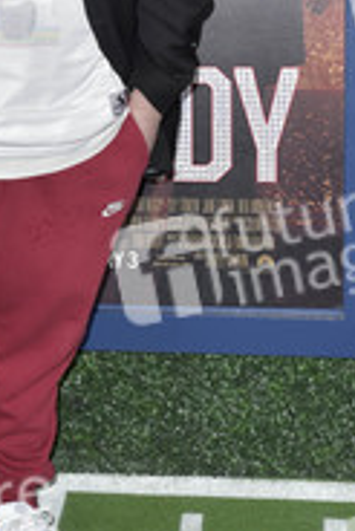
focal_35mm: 113
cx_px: -1
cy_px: 113
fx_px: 1668
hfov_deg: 12.0
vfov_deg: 17.9
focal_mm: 52
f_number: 6.3
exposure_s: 1/250
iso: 500
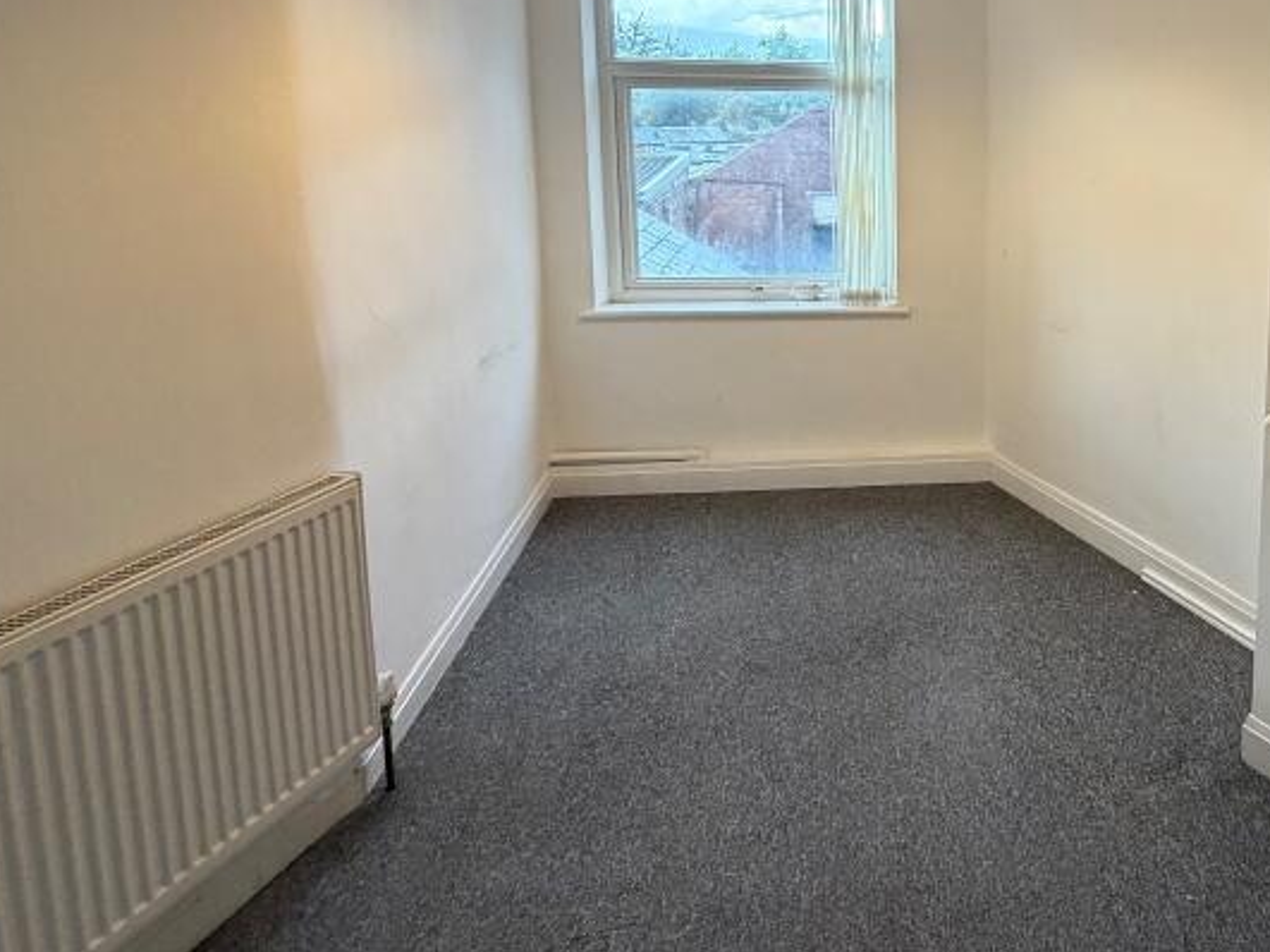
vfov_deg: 49.2
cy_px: 230
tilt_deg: -8.2
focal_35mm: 27
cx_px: 1115
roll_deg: -0.8
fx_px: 990
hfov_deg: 57.3
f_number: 2.2
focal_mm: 2.22
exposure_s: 1/121
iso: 200
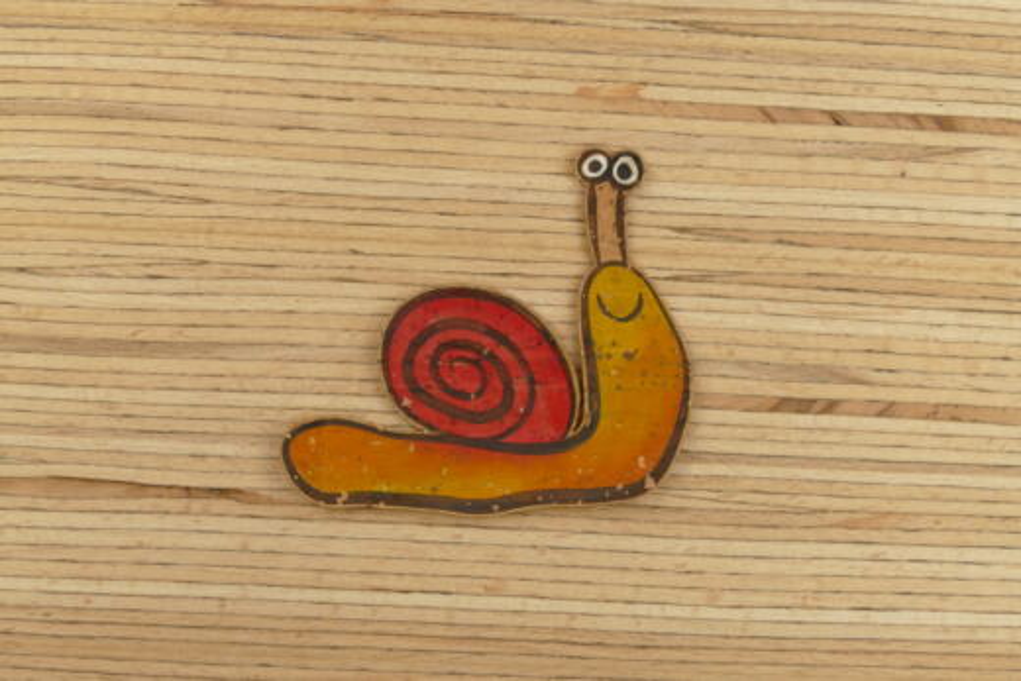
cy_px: 340
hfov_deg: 45.4
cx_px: 510
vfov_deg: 31.2
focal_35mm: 43
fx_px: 1220
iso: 1000
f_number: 8
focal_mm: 15.76
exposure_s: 1/80
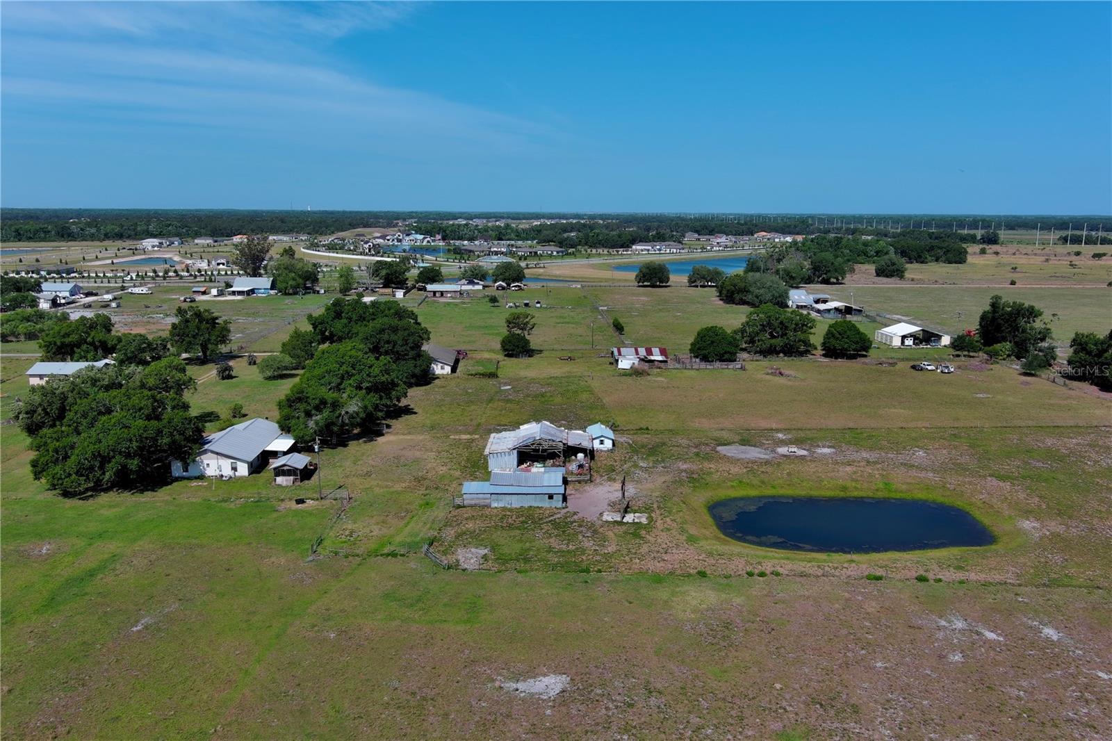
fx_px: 896
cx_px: 556
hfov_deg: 63.7
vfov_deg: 44.9
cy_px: 370
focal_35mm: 29
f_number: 9
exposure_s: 1/320
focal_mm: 10.57
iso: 100
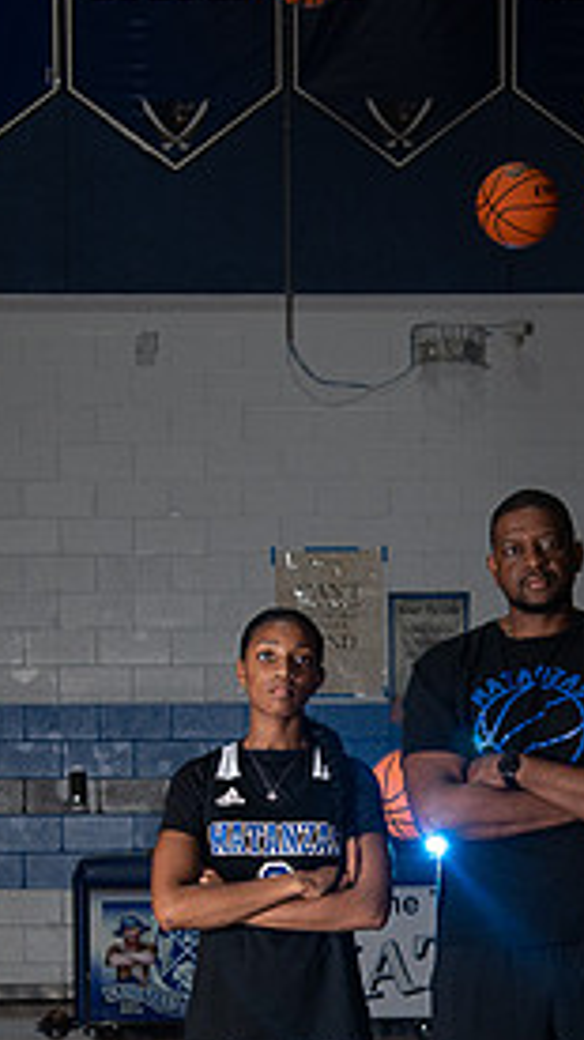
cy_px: 791
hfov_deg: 12.3
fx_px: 2701
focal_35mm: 98
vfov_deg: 21.6
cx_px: 446
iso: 640
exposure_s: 1/200
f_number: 4
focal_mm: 38
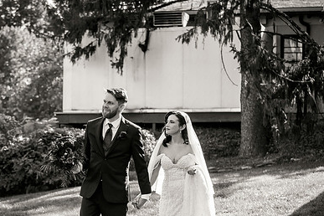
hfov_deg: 17.5
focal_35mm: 117
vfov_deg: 11.7
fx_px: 1053
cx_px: 124
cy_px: 159
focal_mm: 78
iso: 800
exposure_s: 1/4000
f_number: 4
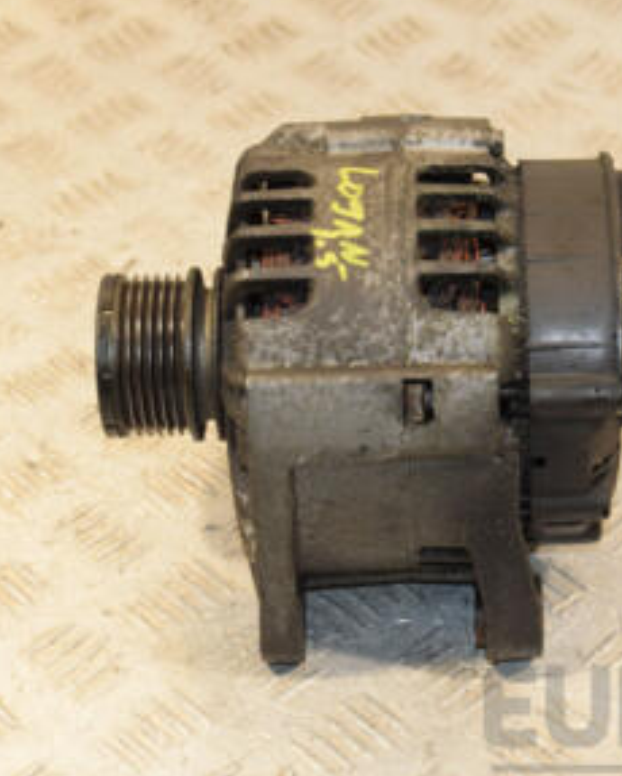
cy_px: 346
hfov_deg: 14.9
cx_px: 433
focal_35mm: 103
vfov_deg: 18.6
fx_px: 2367
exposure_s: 1/200
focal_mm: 35
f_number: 5.6
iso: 800
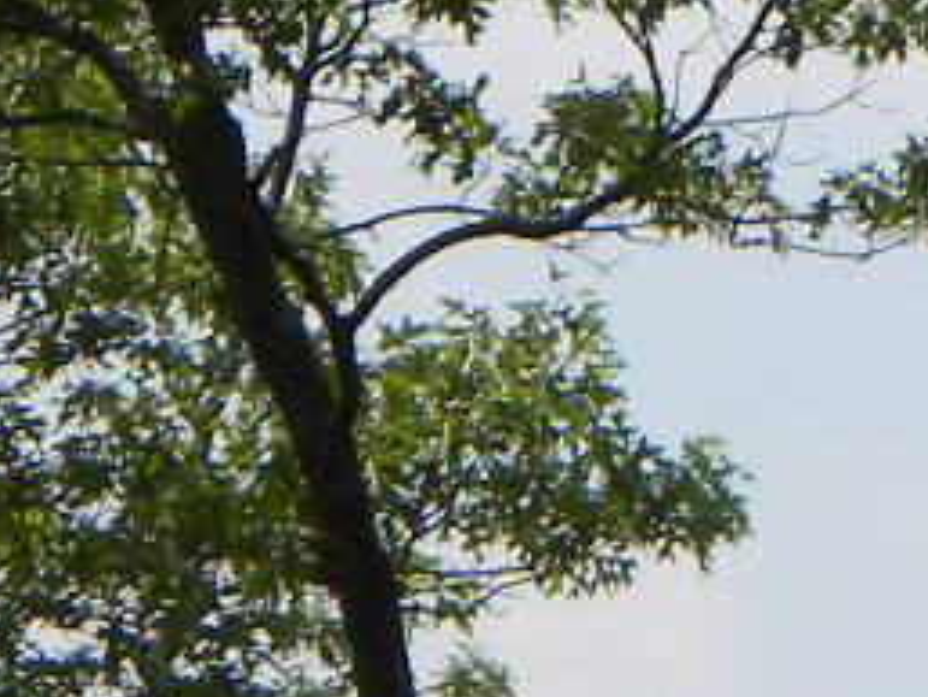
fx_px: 27036
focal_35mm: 1008
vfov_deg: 1.5
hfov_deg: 2.0
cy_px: 1293
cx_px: 1657
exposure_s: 1/298
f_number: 6.3
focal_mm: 28.8
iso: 64
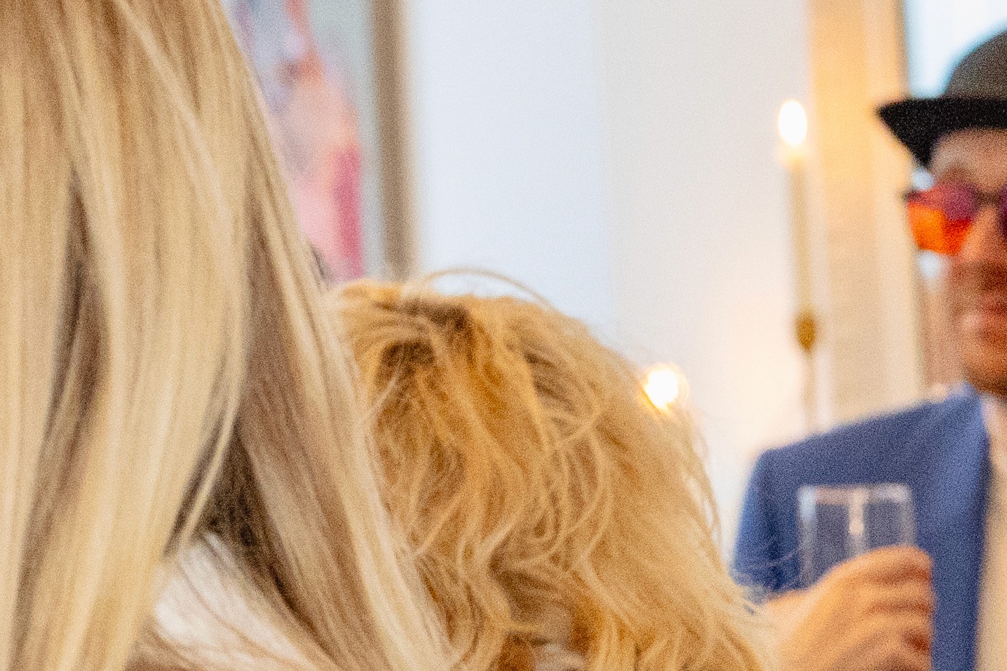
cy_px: 240
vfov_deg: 5.6
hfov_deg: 8.1
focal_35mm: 244
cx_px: -874
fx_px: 6824
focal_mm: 50
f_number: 4
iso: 5000
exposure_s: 1/125
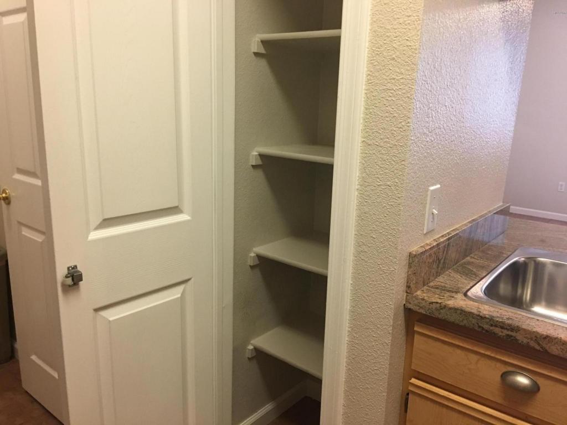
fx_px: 475
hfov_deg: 61.7
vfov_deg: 48.2
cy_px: 212
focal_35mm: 29
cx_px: 284
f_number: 2.2
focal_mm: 4.15
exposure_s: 1/15
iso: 100
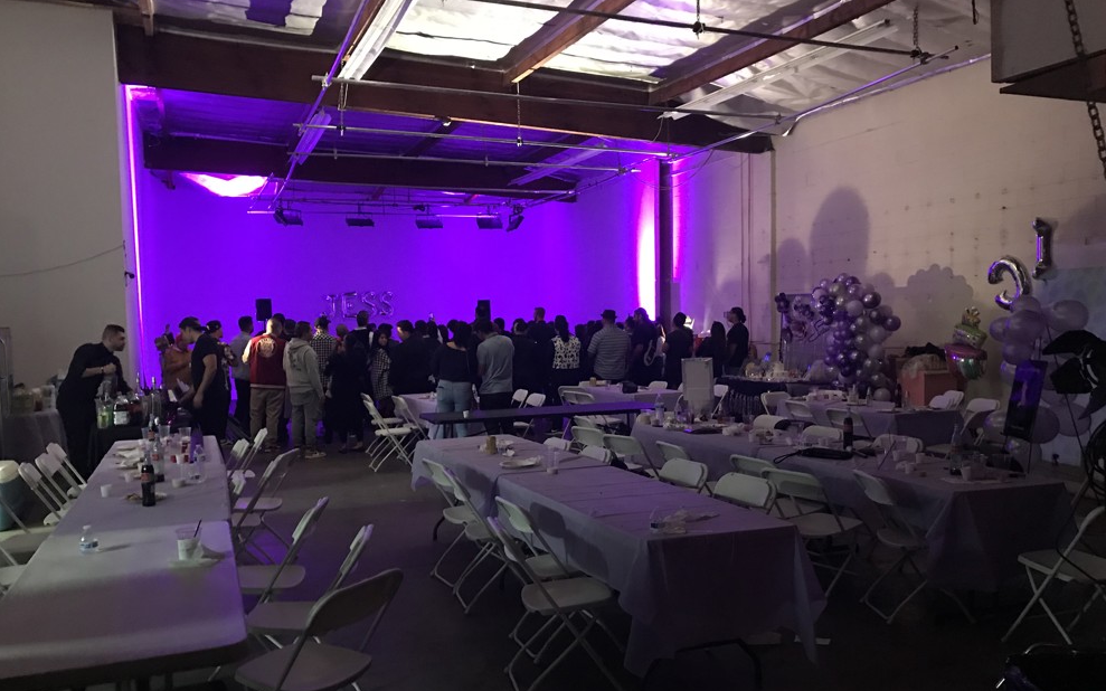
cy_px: 390
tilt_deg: -2.9
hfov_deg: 62.9
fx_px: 904
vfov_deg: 41.7
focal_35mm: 30
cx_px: 556
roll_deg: +1.3
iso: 100
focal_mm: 3.99
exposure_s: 1/4
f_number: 1.8
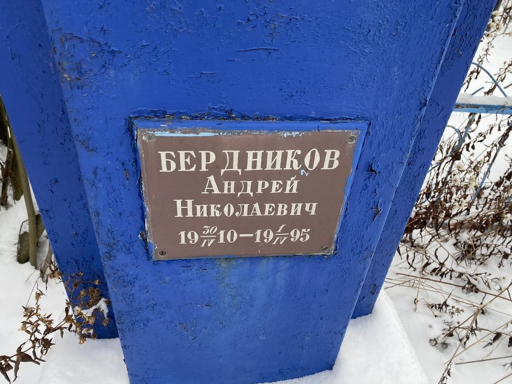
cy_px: 196
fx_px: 399
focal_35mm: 27
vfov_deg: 51.4
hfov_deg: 65.3
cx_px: 250
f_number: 1.8
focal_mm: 4.25
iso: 32
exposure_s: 1/244
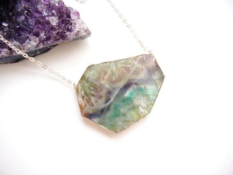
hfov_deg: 60.0
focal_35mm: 30
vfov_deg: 46.8
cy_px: 88
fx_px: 202
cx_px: 116
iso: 160
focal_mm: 5.4
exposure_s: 1/41.7
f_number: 3.5
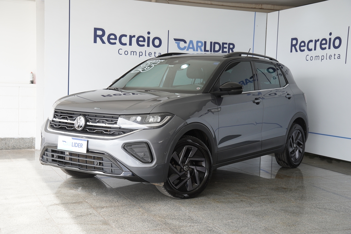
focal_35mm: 50
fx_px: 483
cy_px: 117
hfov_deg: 40.0
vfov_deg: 27.3
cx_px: 176
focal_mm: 33
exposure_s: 1/80
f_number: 4.5
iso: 100
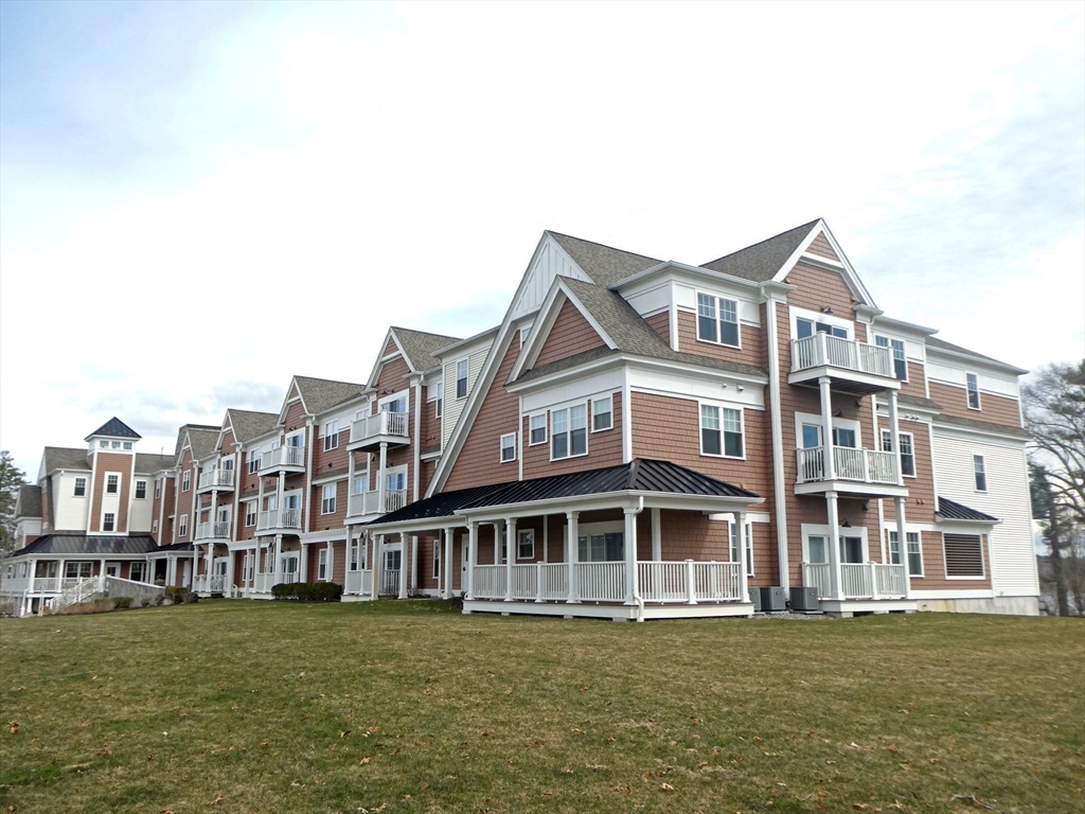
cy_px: 407
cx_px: 542
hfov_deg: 63.4
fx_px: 878
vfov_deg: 49.7
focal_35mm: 28
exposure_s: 1/800
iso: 80
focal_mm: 5
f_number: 3.5
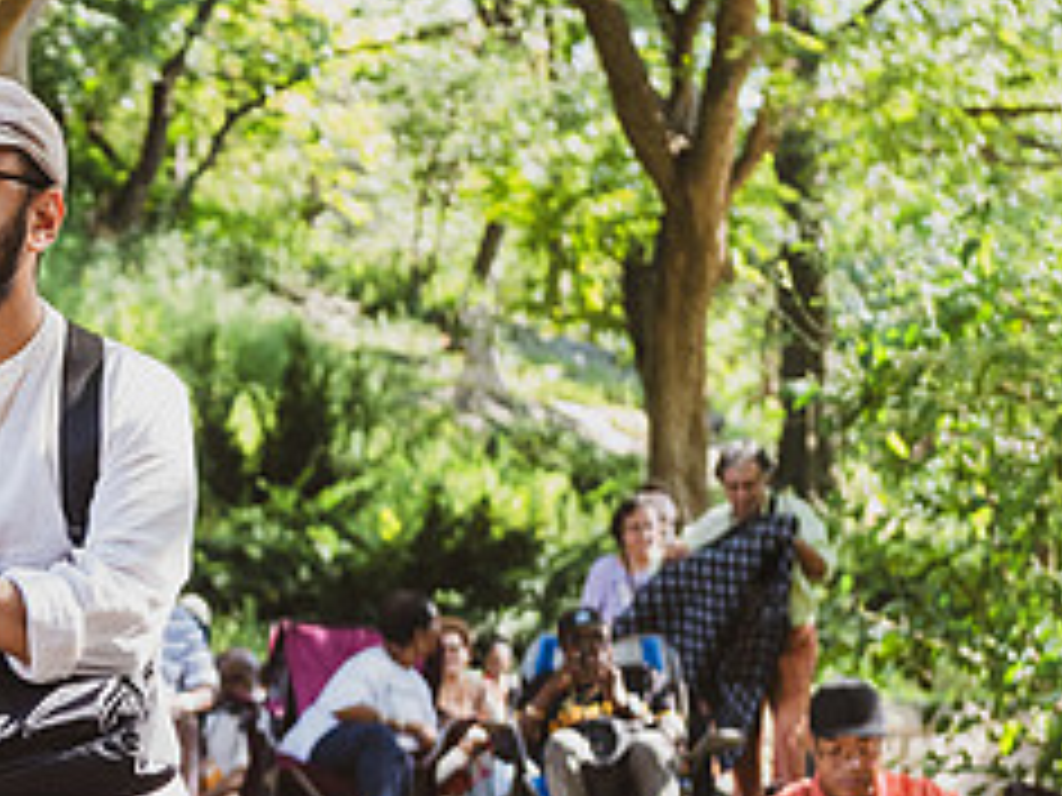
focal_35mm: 142
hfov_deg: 13.6
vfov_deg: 10.4
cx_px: -104
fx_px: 4356
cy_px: 546
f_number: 4
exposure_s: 1/400
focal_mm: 60
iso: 1250
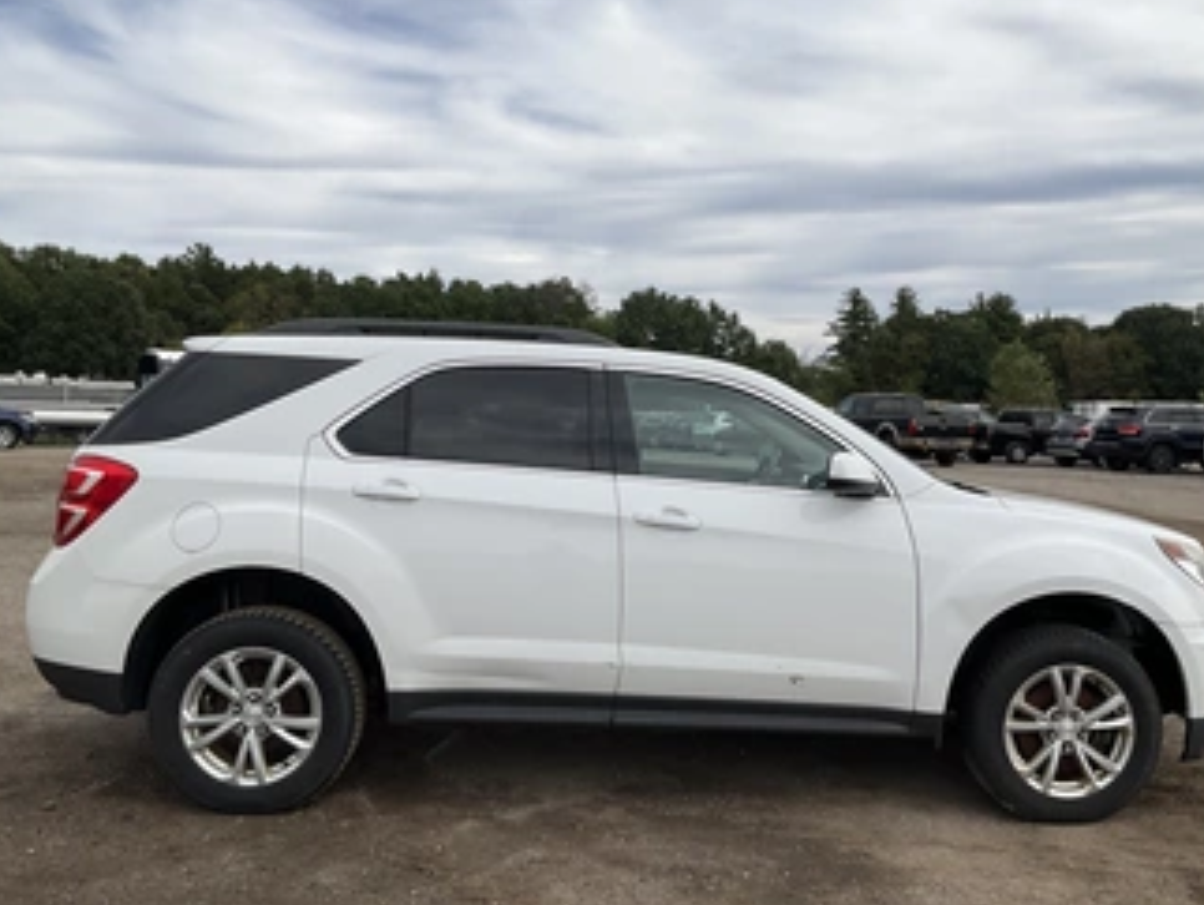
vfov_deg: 39.7
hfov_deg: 51.2
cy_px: 411
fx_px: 1253
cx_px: 662
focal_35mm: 36
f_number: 1.8
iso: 25
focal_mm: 3
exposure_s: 1/3125
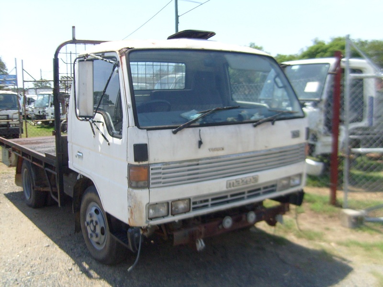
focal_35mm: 35
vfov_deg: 40.7
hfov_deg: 52.6
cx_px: 192
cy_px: 144
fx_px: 387
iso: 80
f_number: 7.1
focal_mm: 5.8
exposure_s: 1/250
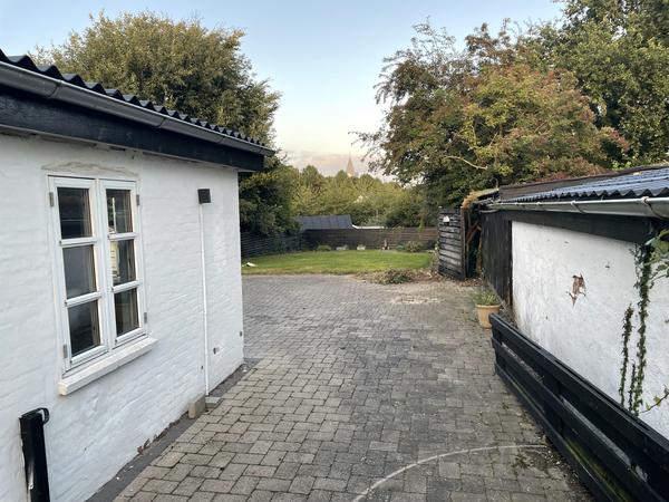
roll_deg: +1.5
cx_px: 334
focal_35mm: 26
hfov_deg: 67.3
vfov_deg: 53.1
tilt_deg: -5.2
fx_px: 502
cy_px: 251
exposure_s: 1/123
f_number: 1.6
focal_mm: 4.2
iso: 32
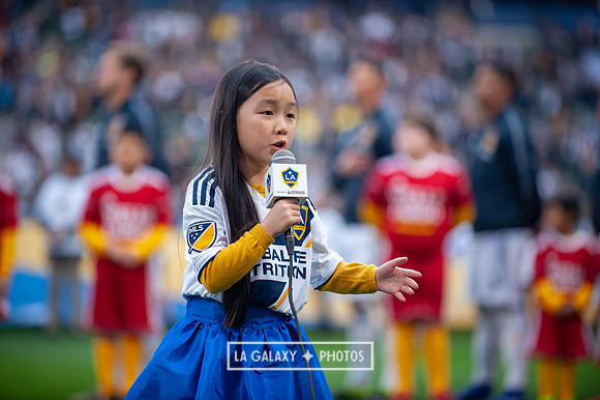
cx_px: 300
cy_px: 200
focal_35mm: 175
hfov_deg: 11.8
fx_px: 2915
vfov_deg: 7.8
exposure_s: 1/640
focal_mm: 175
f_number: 2.8
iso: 640
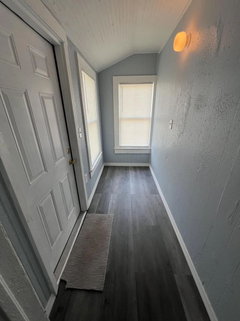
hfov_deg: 89.9
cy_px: 160
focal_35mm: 13
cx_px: 120
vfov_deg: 106.2
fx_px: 120
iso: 32
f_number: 1.8
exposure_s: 1/148
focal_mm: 1.57
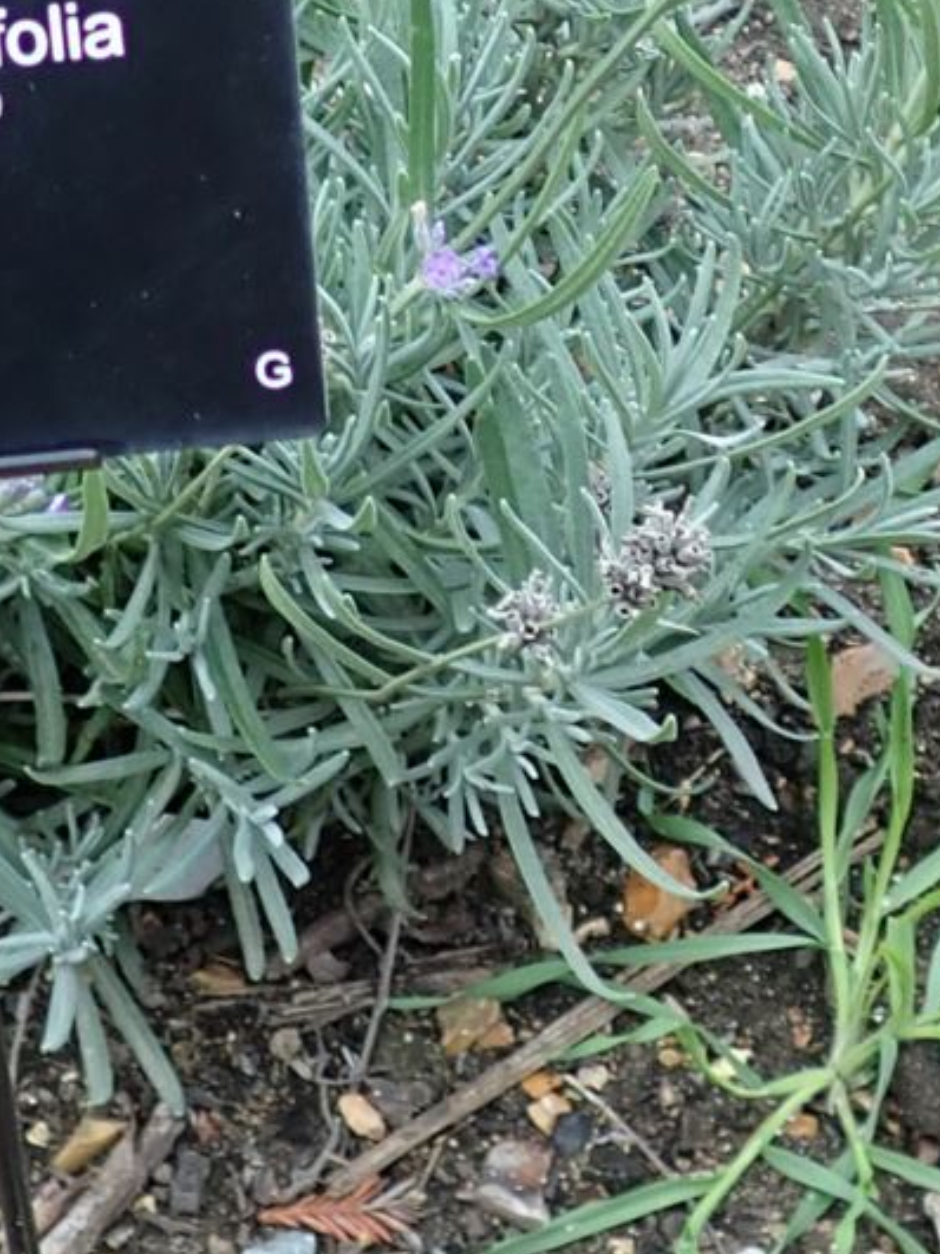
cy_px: 307
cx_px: 593
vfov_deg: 17.3
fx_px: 4093
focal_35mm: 113
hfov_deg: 13.1
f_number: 2.3
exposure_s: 1/80
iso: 100
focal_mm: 5.5
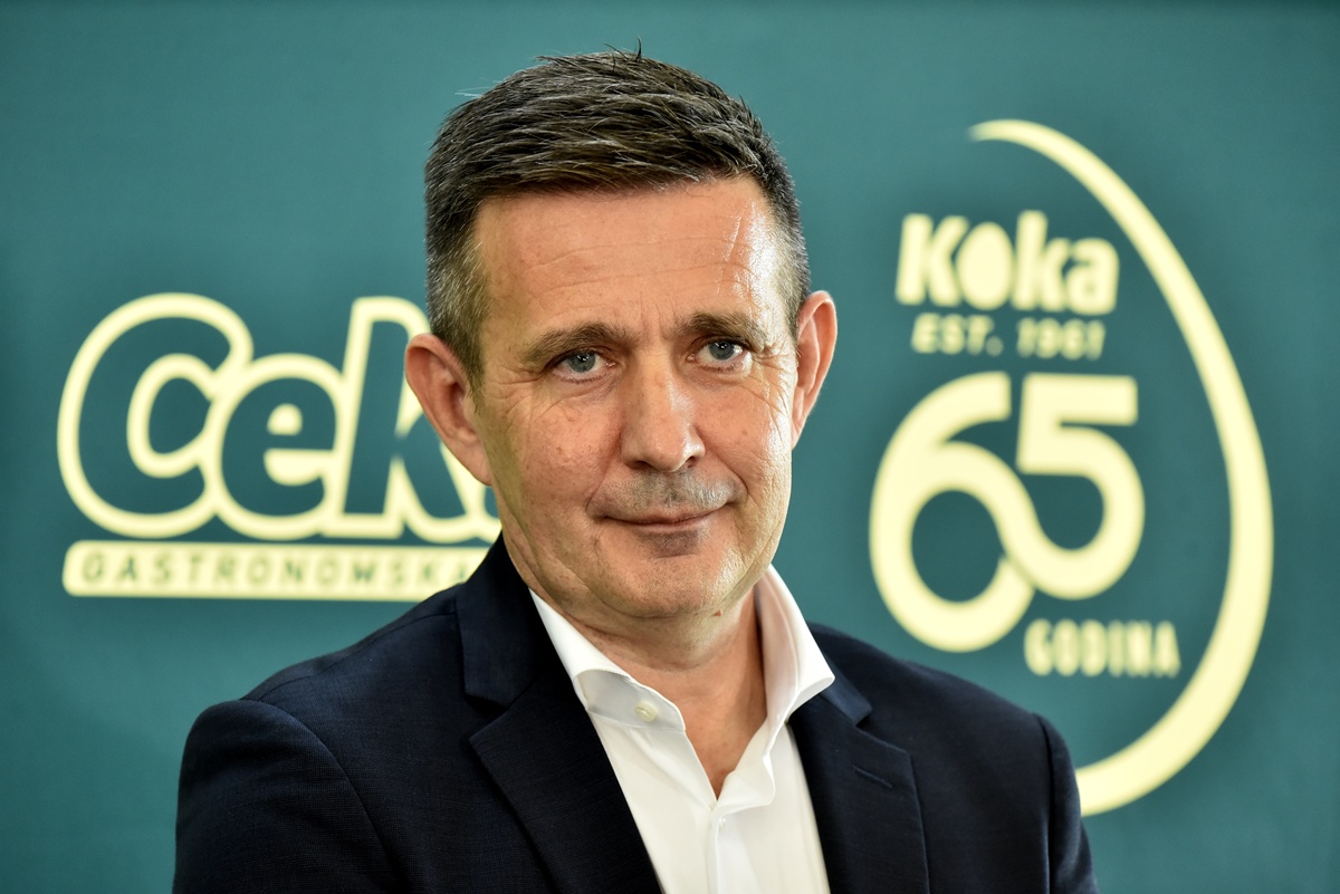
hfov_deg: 12.4
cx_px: 670
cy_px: 447
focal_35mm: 165
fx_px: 6144
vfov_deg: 8.3
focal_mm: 165
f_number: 5
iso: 3200
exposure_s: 1/200
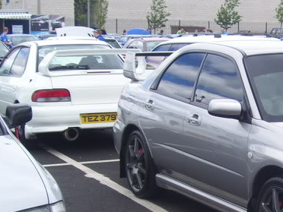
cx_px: 282
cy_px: 168
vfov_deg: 14.9
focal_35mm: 99
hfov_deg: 19.3
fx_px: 809
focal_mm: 7.6
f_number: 3
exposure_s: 1/750
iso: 80
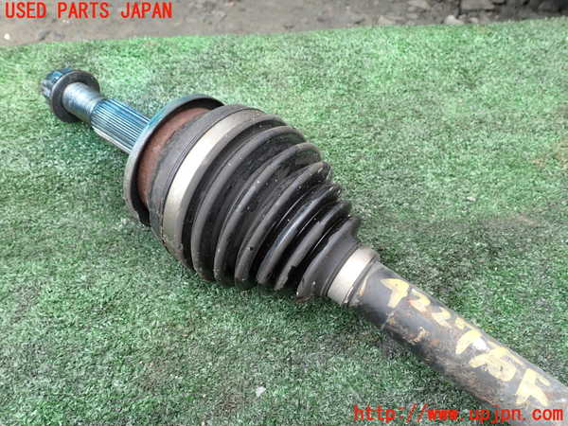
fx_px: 492
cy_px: 213
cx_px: 284
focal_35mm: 30
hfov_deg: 60.0
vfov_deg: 46.8
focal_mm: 5.4
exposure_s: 1/125
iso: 100
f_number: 3.2
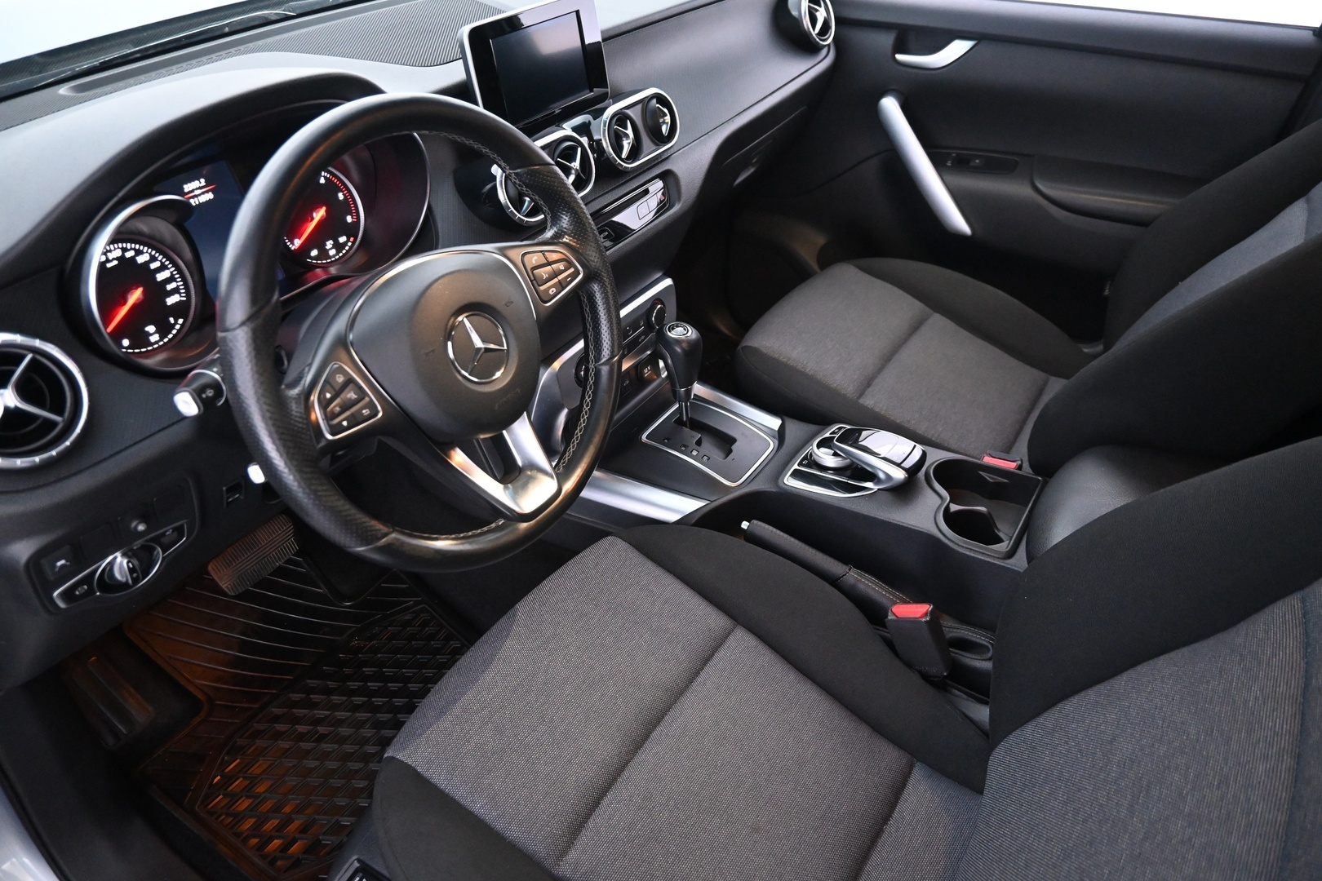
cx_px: 661
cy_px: 440
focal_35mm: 24
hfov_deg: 73.7
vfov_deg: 53.1
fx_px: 881
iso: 3600
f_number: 3.5
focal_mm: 16
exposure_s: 1/25
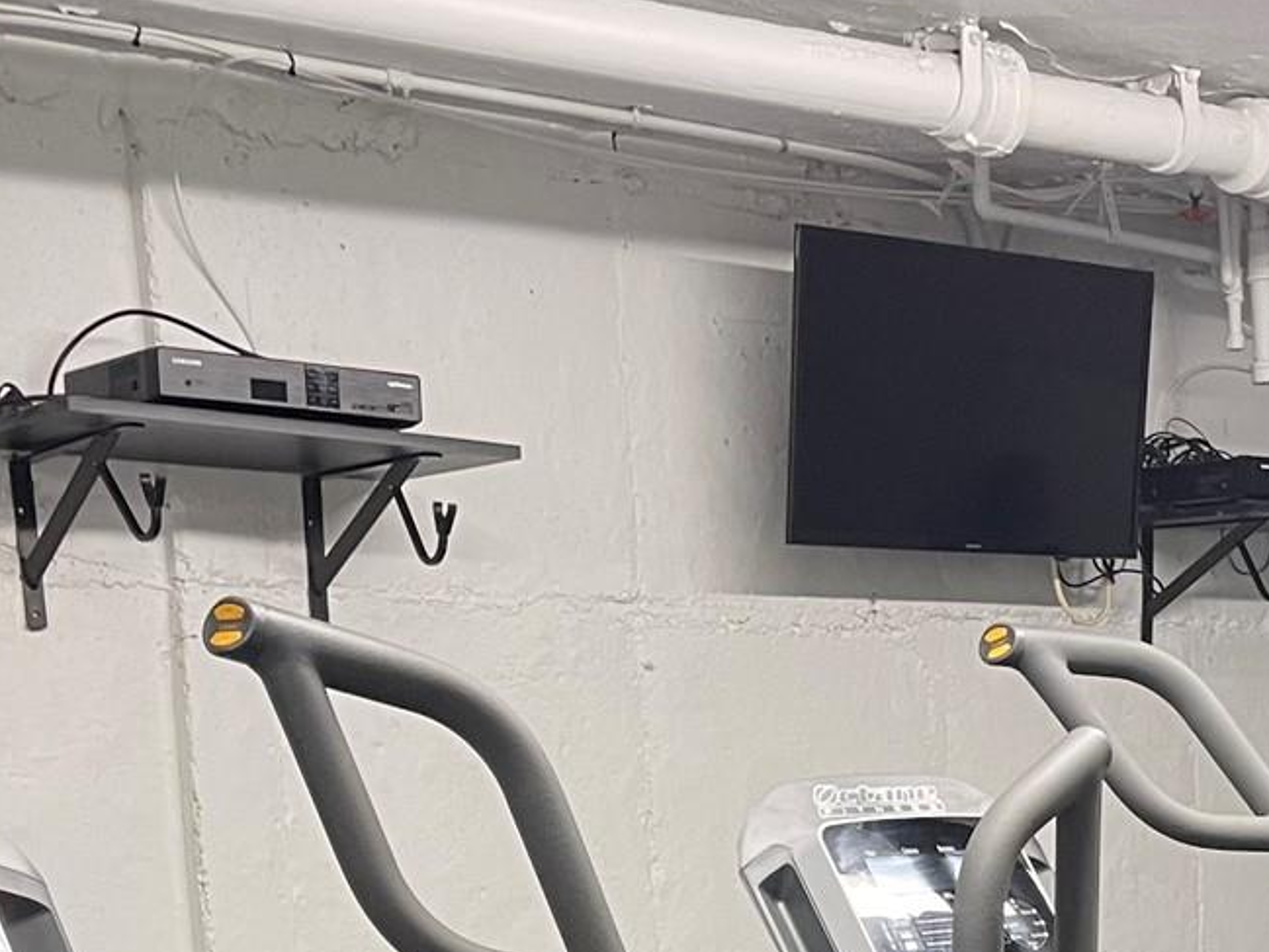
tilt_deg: -7.1
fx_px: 3007
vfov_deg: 16.6
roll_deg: +1.7
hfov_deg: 23.4
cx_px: 1044
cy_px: 1357
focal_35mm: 82
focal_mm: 5.1
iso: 125
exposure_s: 1/60
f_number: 1.6
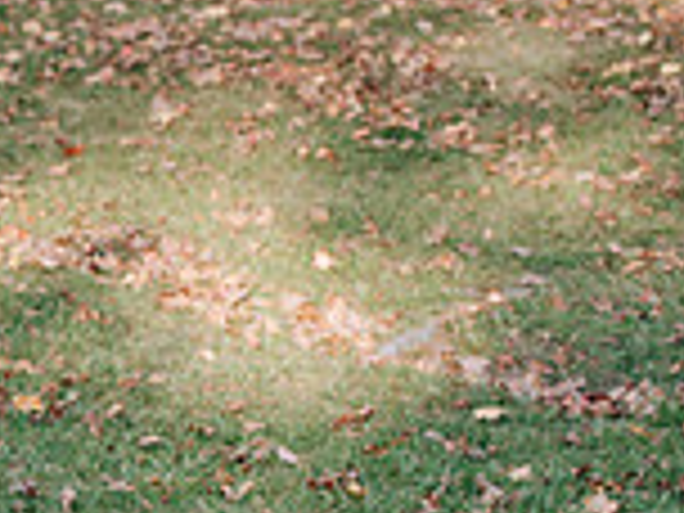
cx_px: -530
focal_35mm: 139
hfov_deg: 12.9
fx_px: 2747
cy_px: 626
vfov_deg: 10.5
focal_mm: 35
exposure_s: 1/800
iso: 640
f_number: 3.2
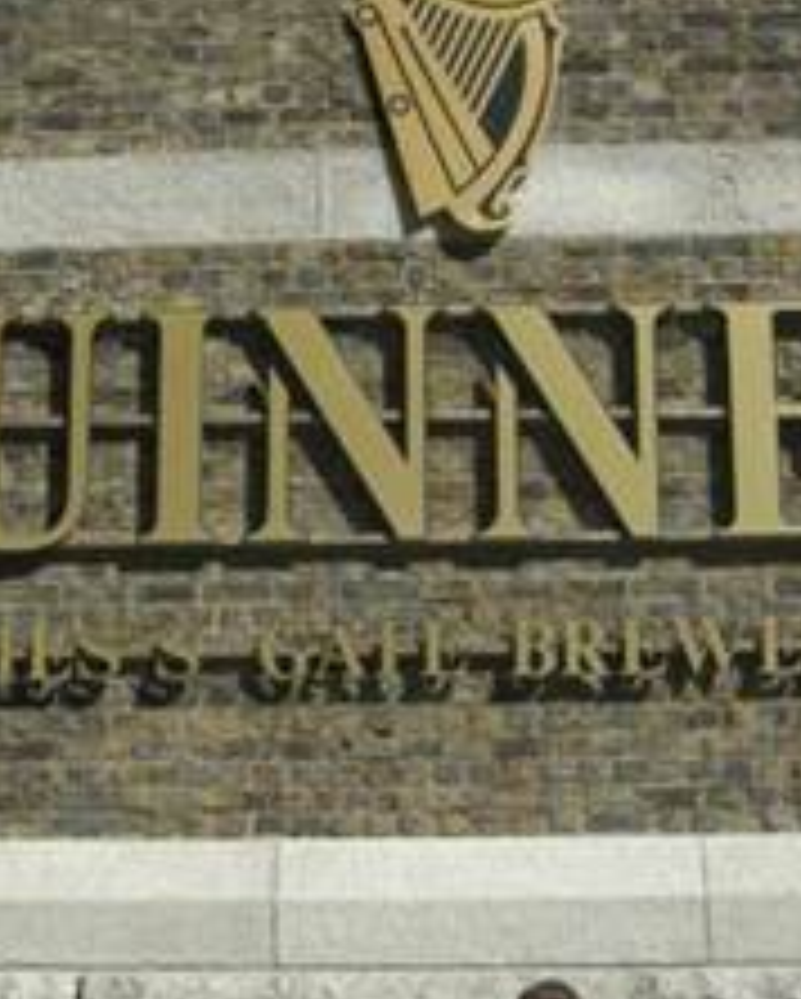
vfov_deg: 25.0
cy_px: 562
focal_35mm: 76
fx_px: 2249
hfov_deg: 20.2
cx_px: 418
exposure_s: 1/214
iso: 64
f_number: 5.4
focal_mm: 7.5
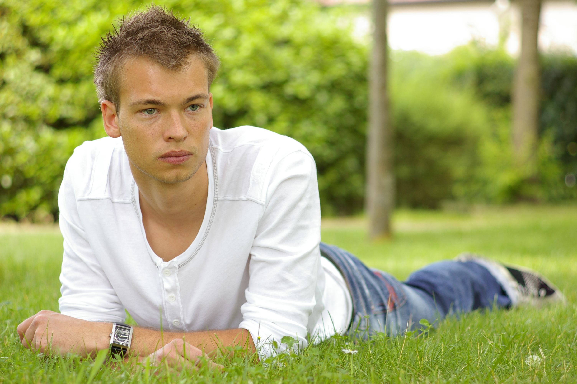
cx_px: 288
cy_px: 192
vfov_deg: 13.0
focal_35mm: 105
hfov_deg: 19.5
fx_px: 1681
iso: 200
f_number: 3.5
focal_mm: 70
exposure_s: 1/250
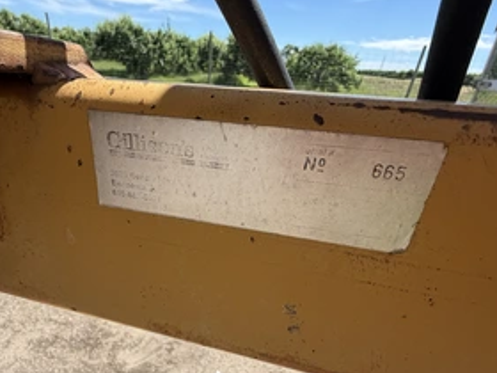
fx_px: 287
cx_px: 211
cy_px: 222
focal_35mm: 20
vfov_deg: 65.4
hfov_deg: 81.2
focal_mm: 2.22
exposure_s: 1/770
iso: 40
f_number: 2.2
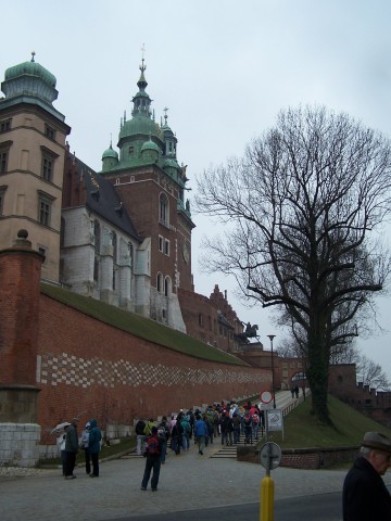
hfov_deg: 37.7
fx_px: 572
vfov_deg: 49.0
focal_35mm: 38
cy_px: 260
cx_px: 196
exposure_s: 1/500
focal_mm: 6.3
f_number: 2.8
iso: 80
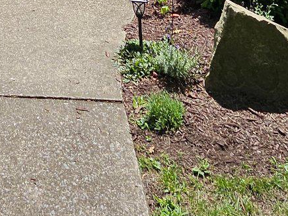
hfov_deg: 29.7
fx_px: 508
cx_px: 5
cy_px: -258
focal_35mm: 61
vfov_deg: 16.1
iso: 32
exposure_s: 1/890
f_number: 2.2
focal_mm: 1.74
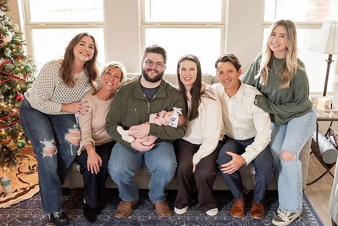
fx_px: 377
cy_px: 118
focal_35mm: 40
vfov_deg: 33.3
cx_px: 169
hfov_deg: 48.3
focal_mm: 35
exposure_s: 1/250
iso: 3200
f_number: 2.5
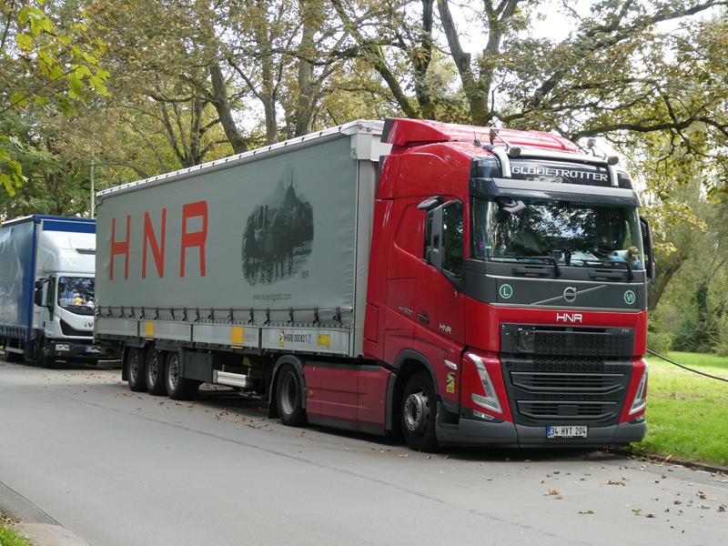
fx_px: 1367
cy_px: 273
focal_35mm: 65
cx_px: 364
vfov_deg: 22.6
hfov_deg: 29.8
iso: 200
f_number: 4.4
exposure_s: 1/80
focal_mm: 11.7
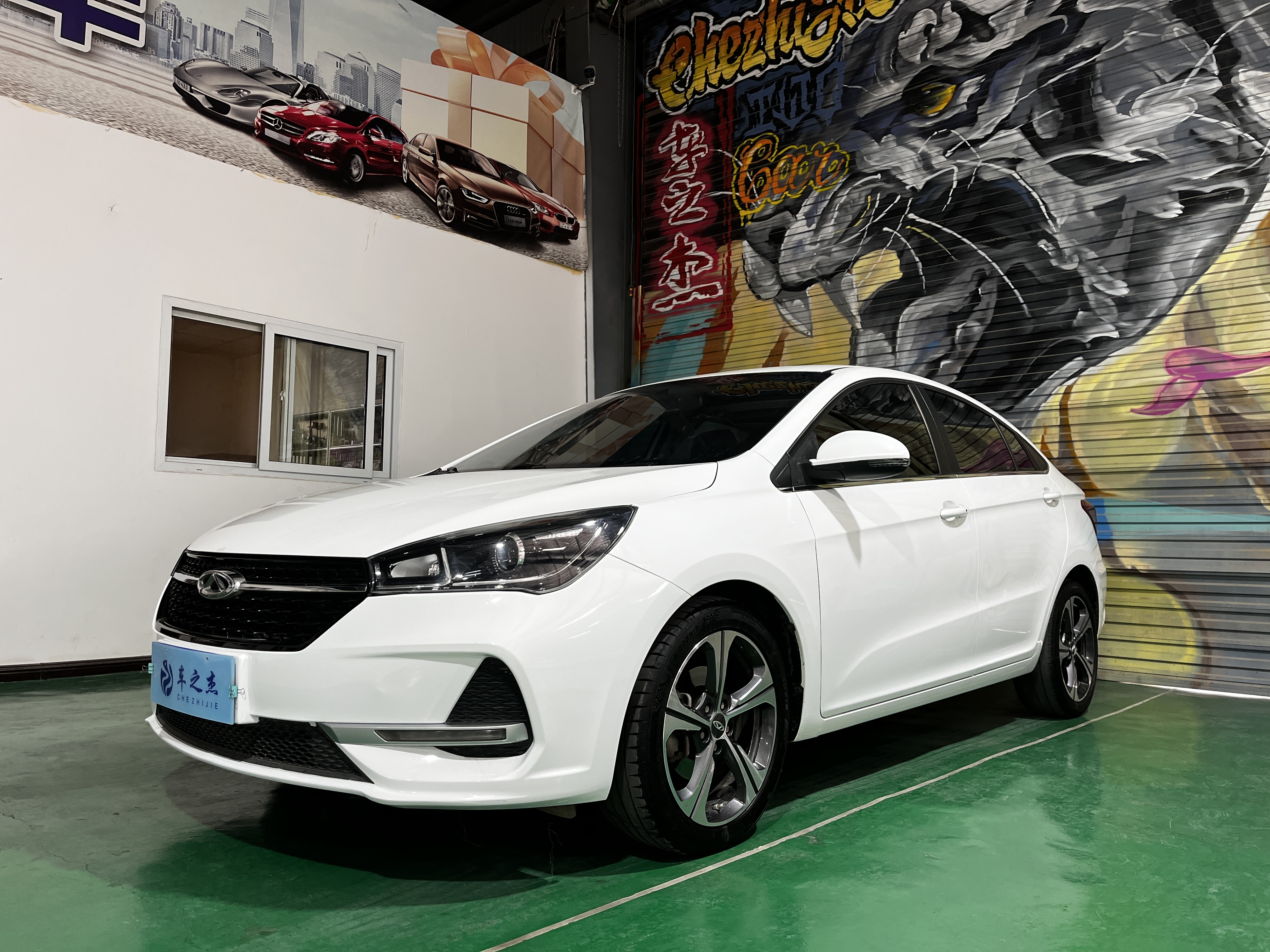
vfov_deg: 53.1
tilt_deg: +3.9
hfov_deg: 67.3
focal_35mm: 26
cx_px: 635
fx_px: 954
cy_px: 476
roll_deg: -0.2
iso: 100
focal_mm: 5.1
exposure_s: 1/100
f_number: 1.6
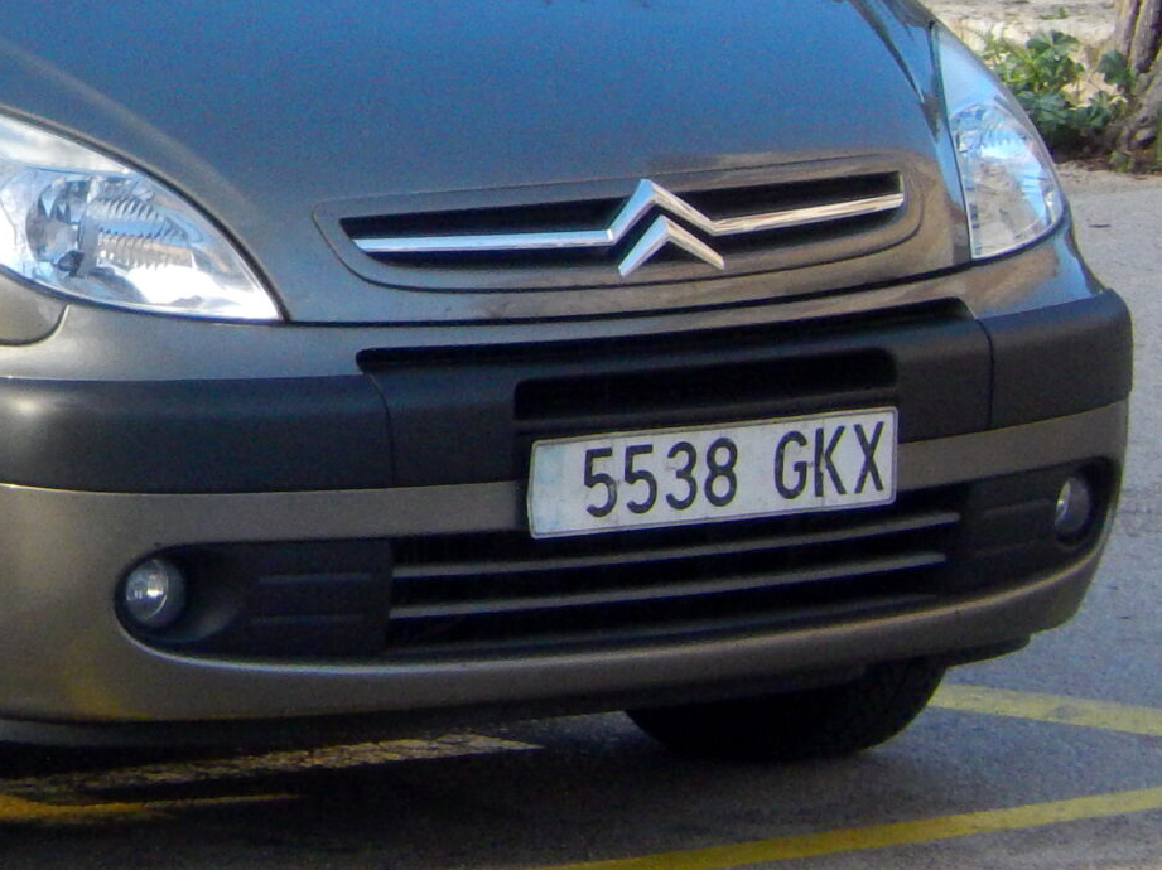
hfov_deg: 4.2
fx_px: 15771
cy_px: 61
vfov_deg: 3.2
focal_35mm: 470
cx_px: -278
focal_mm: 30.3
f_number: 5.7
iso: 125
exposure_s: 1/25
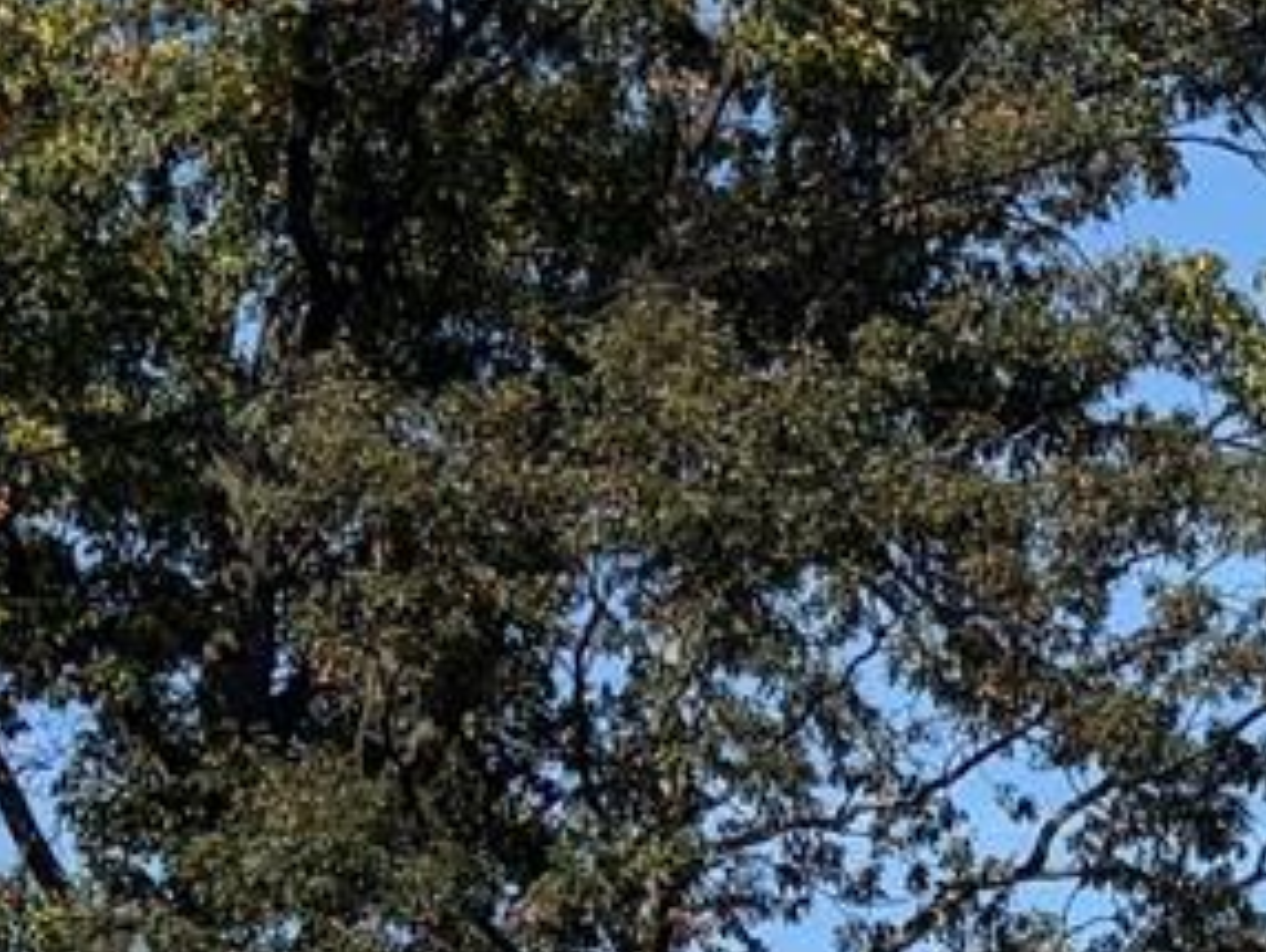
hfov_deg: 8.9
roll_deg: +1.0
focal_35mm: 186
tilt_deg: +3.3
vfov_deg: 7.4
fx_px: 6808
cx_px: 3692
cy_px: 2395
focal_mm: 5.96
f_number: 1.6
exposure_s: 1/4630
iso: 50
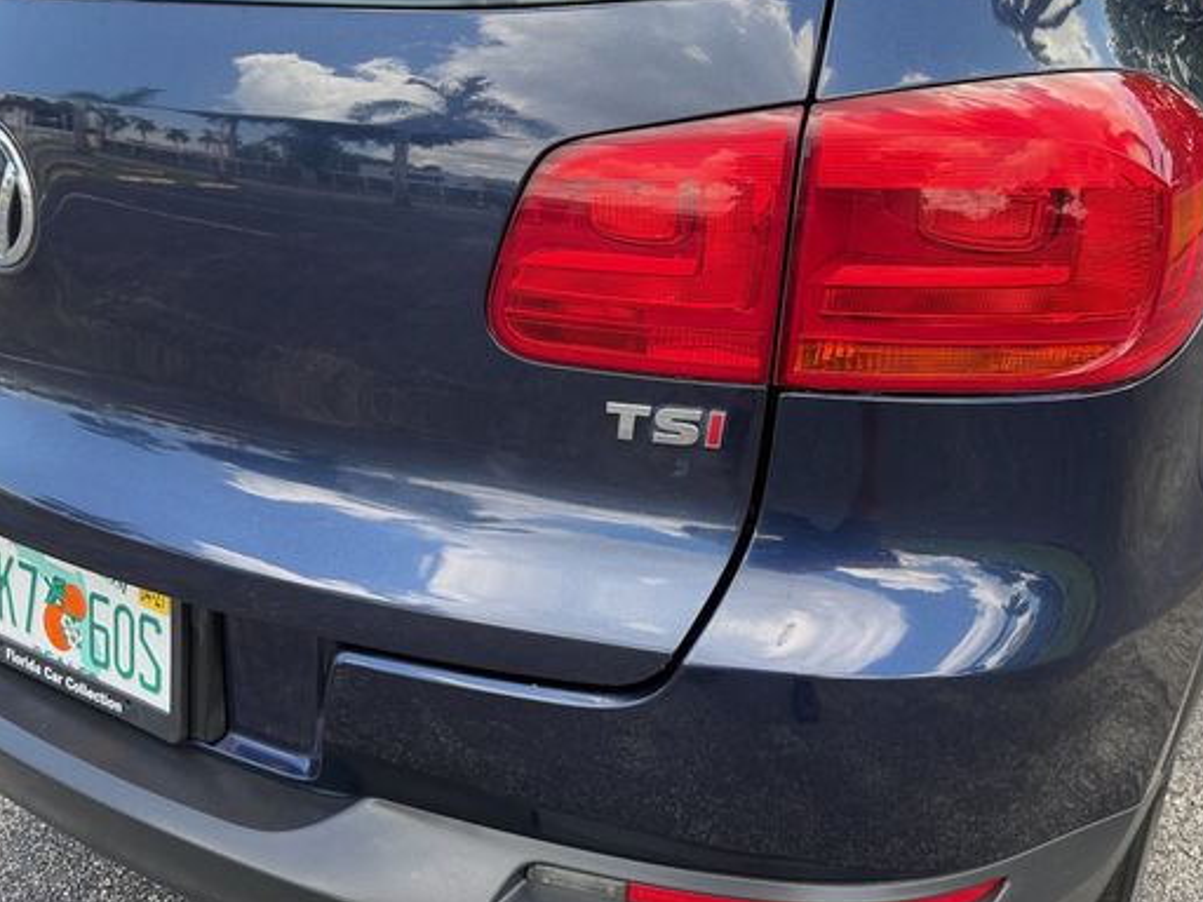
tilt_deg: -26.9
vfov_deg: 46.7
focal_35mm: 30
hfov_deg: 59.8
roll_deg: +0.1
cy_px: 496
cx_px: 674
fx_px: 1043
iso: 80
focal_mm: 6.76
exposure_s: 1/438
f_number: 1.78
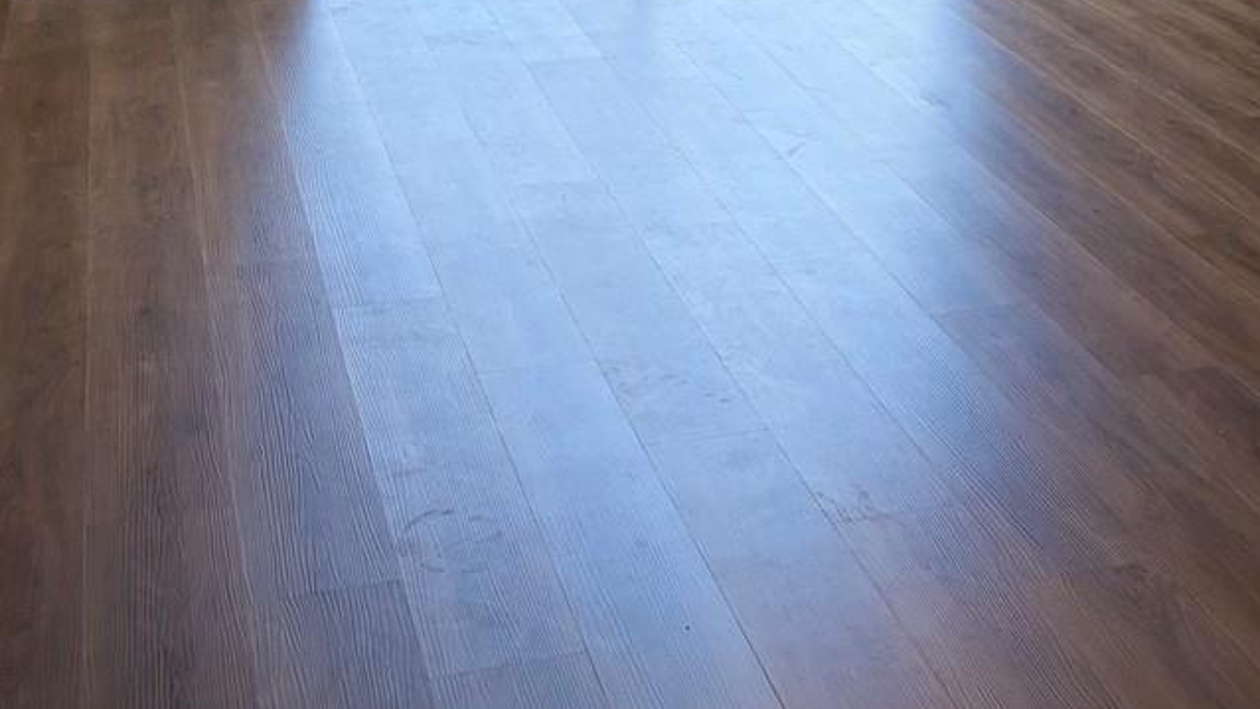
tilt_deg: -2.4
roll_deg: -0.4
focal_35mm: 71
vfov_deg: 15.4
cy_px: -423
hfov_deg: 29.0
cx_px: 1027
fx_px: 2372
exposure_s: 1/120
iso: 64
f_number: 1.6
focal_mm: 5.96
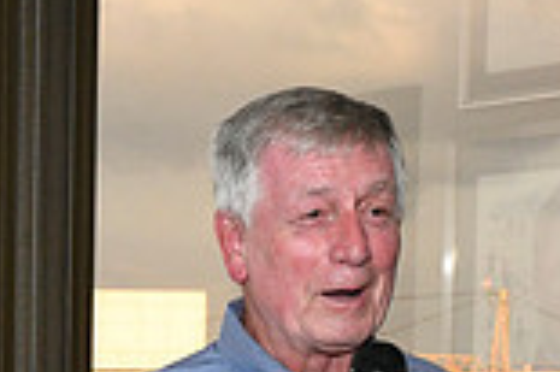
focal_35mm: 172
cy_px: 619
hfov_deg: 11.6
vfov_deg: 7.8
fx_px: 2673
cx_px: -206
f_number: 11
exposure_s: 1/60
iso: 6400
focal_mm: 46
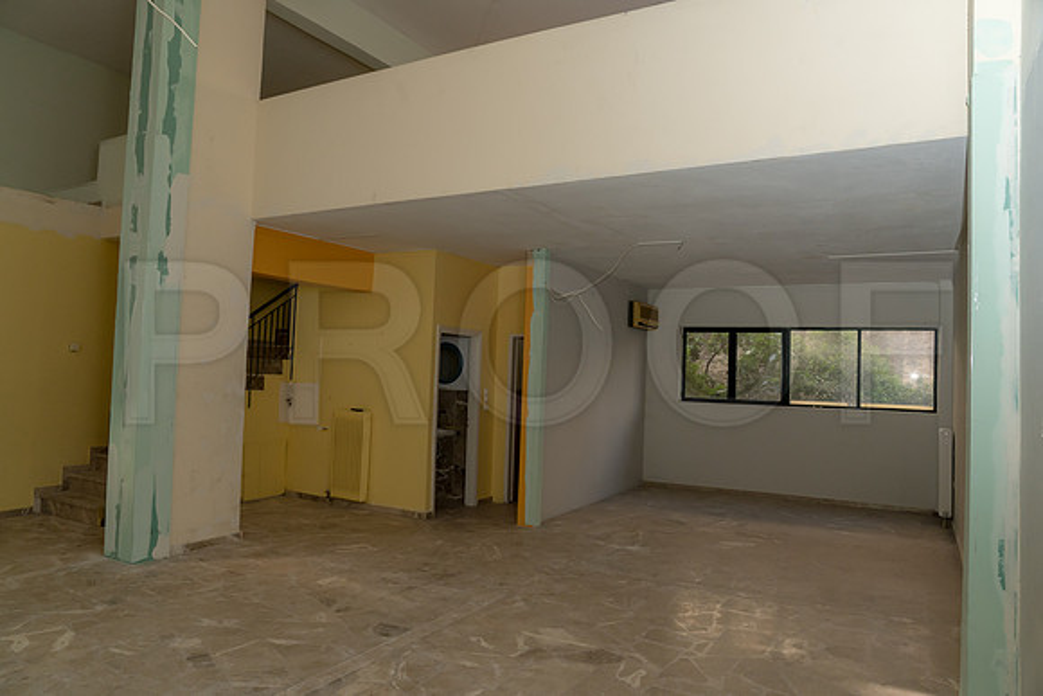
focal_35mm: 24
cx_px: 522
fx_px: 695
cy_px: 348
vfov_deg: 53.2
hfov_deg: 73.7
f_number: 9
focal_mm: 24
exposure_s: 1/200
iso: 2500
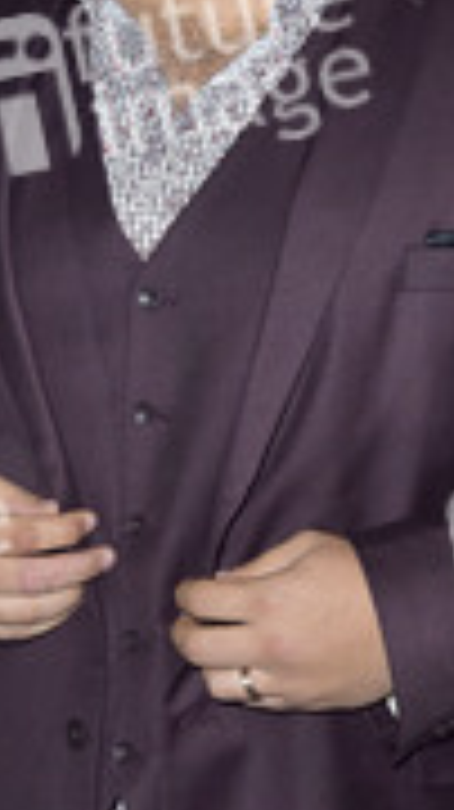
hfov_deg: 11.5
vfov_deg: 20.3
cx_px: 272
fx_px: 2251
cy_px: 306
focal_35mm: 105
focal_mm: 45
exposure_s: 1/250
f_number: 5.6
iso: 500
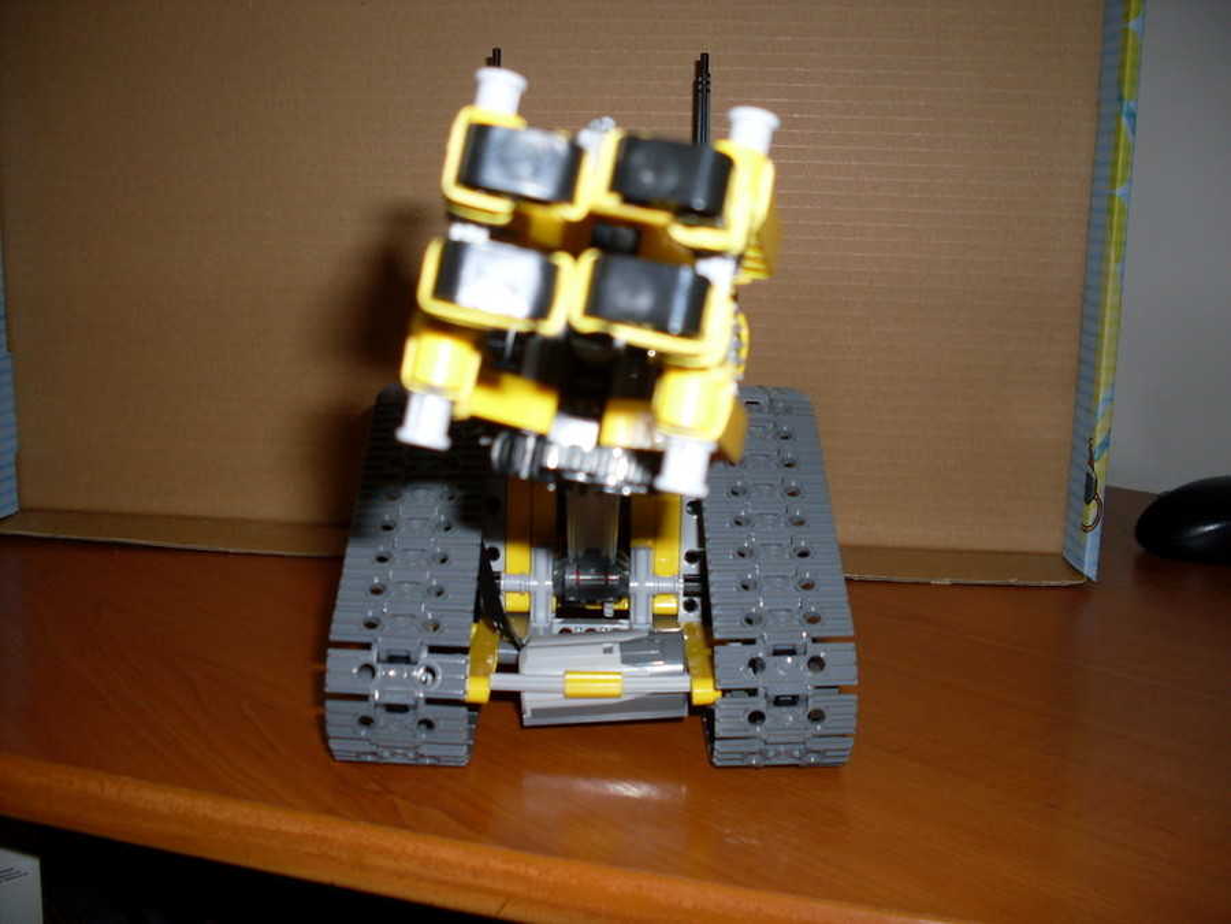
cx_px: 616
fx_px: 1351
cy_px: 462
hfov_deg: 49.0
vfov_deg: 37.7
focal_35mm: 38
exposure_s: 1/45
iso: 100
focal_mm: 6.3
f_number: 2.8
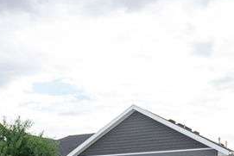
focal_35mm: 58
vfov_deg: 22.7
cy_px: 145
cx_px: 97
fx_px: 377
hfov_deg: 34.4
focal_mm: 10
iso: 200
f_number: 5
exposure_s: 1/500
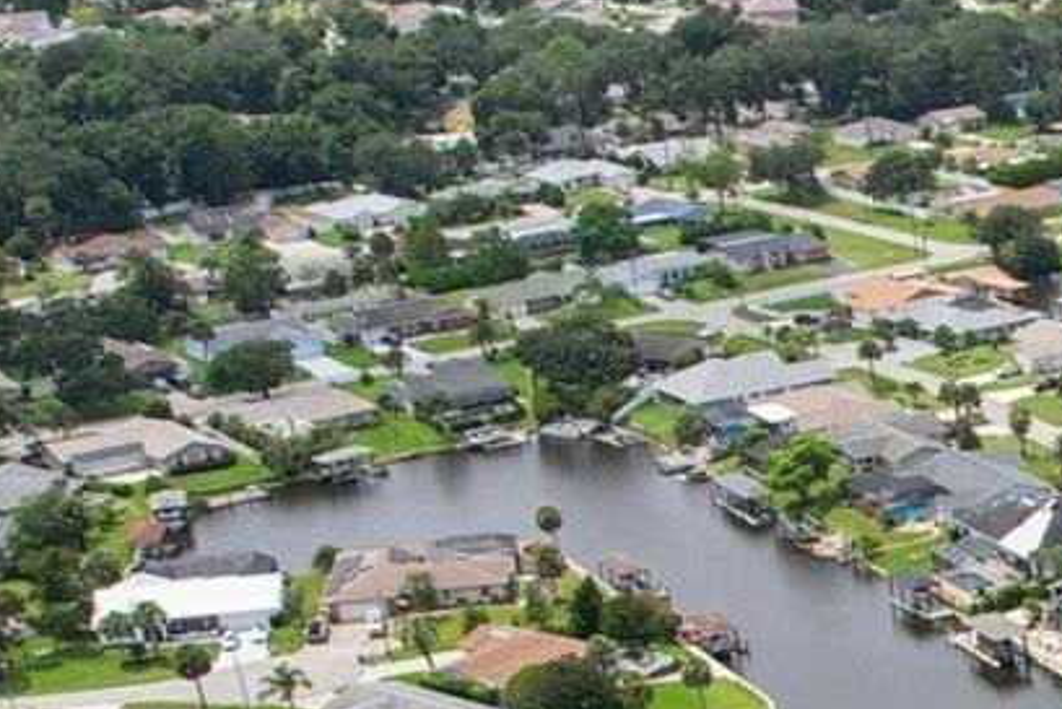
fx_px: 2538
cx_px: 1641
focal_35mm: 86
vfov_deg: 15.2
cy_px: 893
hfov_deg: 20.0
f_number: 2.8
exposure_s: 1/2000
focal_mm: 8.38
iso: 130
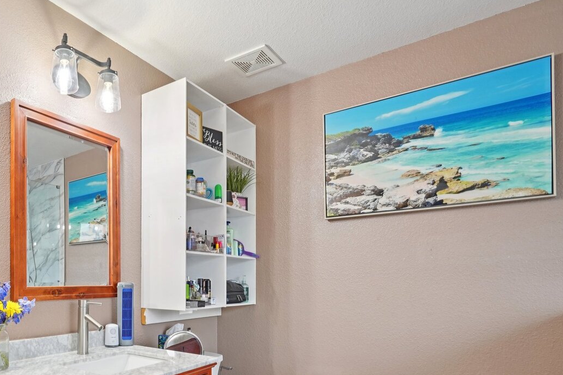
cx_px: 128
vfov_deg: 47.9
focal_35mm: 26
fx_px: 403
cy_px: 283
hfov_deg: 64.8
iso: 400
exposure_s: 1/8
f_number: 8
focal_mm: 16.5
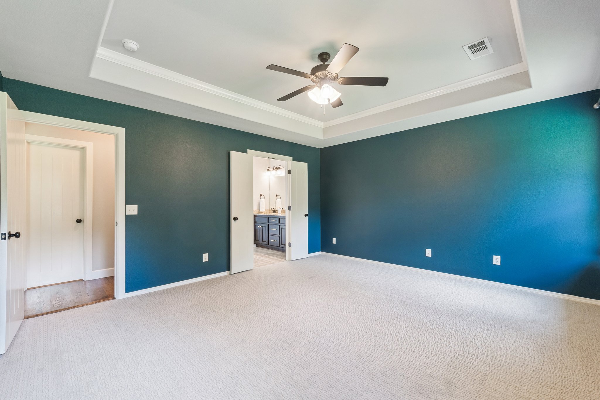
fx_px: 250
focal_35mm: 15
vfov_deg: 77.3
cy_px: 200
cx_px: 300
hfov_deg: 100.4
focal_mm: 10
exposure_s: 1/25
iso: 200
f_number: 6.3
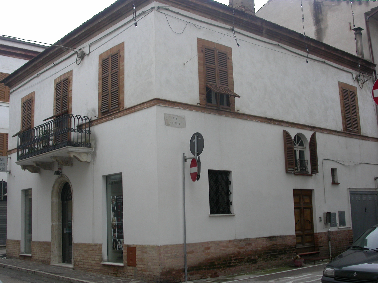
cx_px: 189
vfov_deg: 33.6
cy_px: 142
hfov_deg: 43.9
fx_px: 470
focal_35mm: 43
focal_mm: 8.9
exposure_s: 1/106
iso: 100
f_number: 3.9
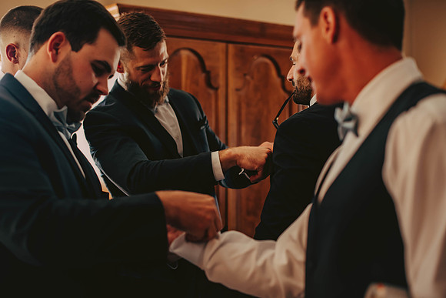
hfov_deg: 39.6
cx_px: 223
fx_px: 620
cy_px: 149
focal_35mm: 50
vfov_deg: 27.0
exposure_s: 1/160
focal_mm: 50
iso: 500
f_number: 2
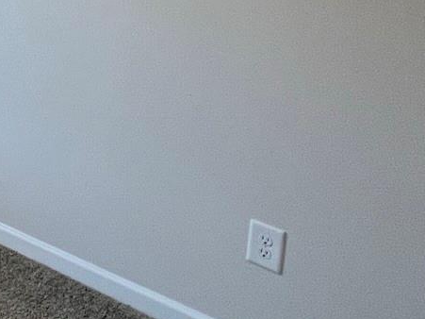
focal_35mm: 59
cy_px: -107
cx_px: -351
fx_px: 724
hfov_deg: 21.1
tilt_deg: -3.0
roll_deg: -0.5
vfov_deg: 22.0
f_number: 1.8
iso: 100
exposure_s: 1/120
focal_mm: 1.57
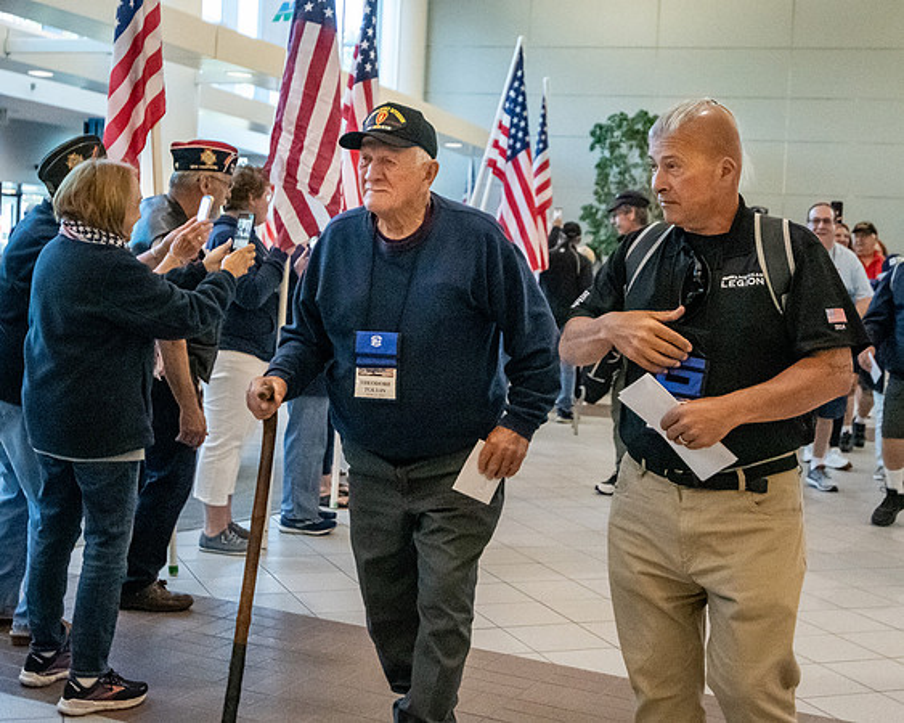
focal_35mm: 51
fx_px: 1376
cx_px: 424
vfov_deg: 29.3
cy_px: 283
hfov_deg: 36.4
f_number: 2.8
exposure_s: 1/1600
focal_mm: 30
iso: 12800
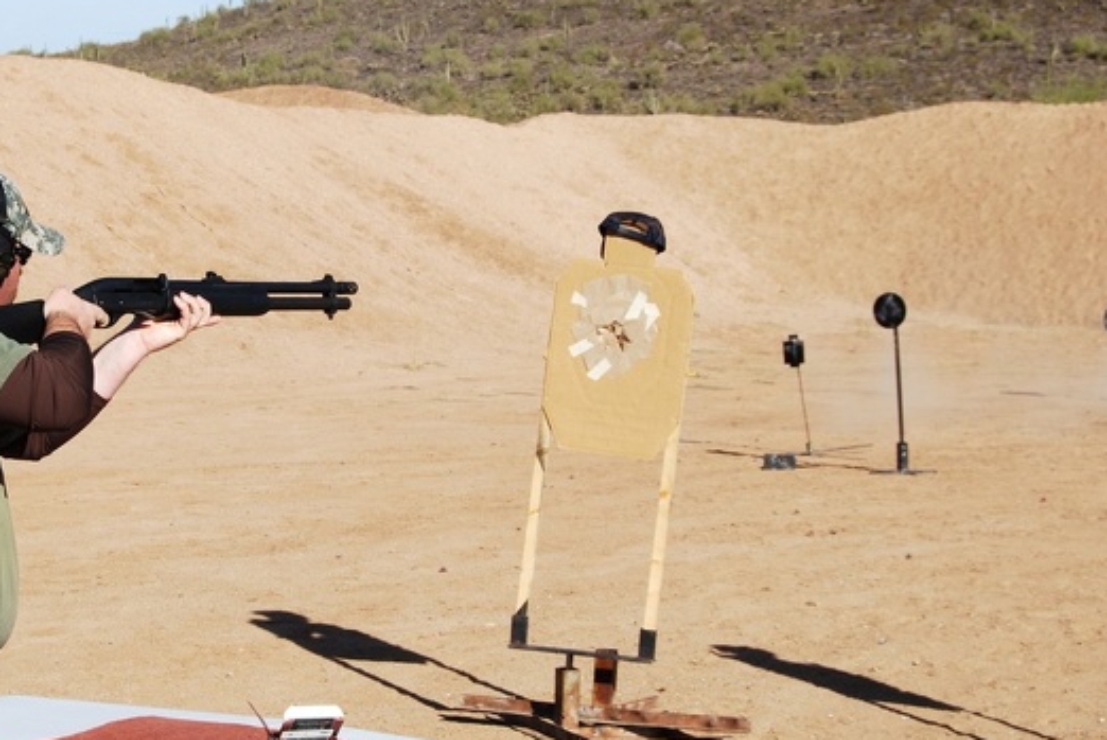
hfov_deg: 22.2
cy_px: 334
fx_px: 2801
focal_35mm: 91
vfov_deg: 15.1
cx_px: 327
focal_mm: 40
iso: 100
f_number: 9
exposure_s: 1/320
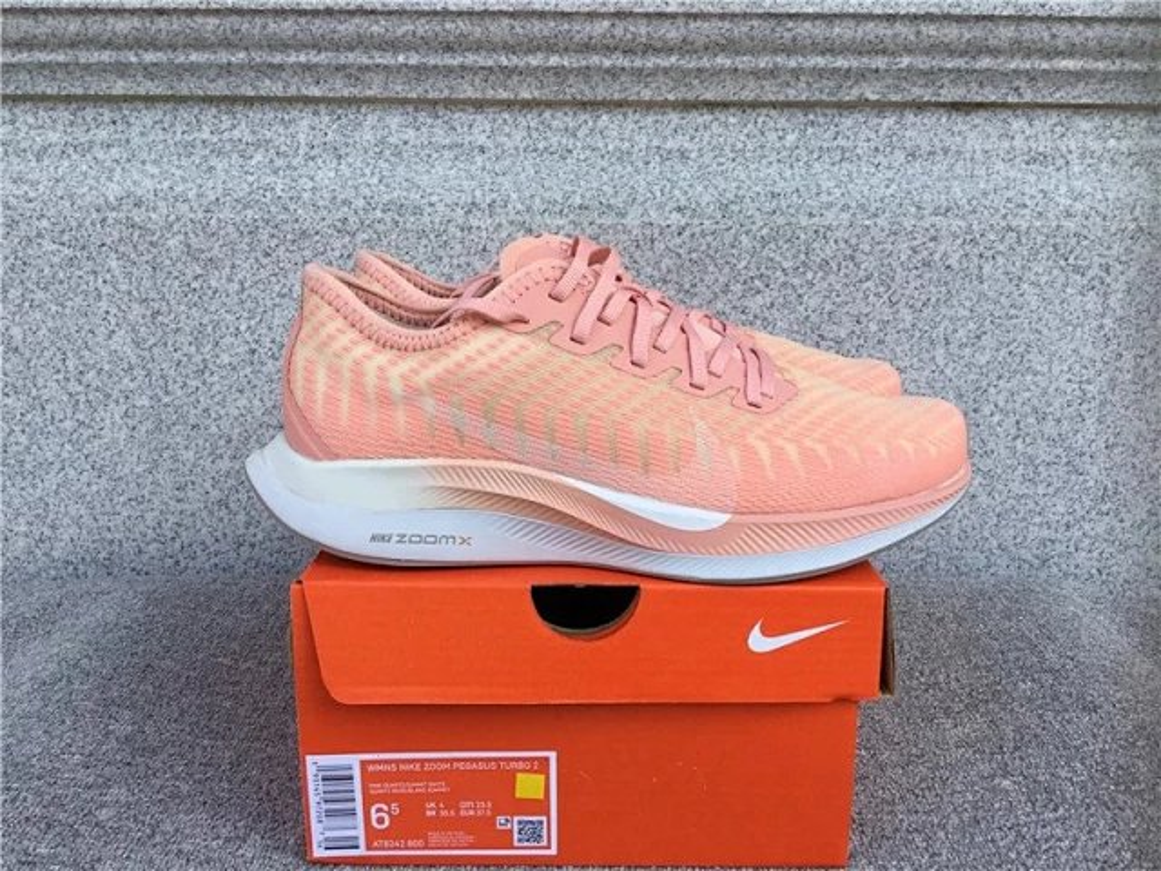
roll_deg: +0.0
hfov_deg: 58.4
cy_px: 436
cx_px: 580
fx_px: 1040
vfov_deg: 45.4
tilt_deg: -12.8
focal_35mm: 31
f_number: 2.4
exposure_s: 1/379
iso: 25
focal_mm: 3.3
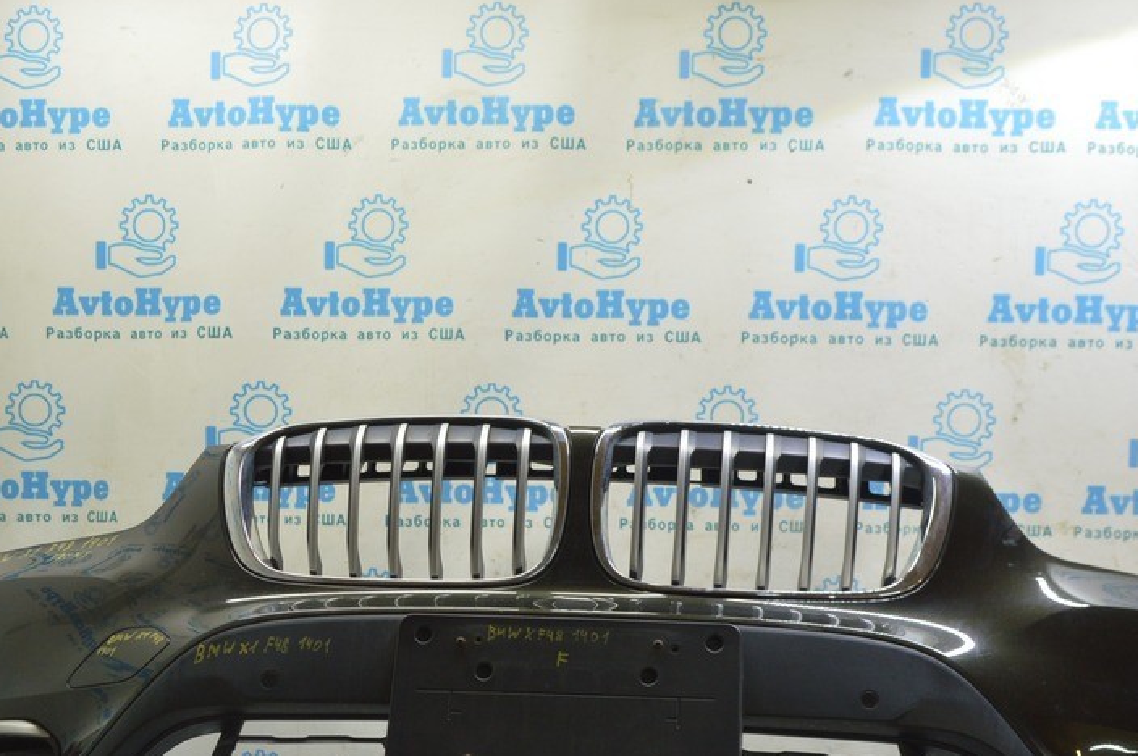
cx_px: 595
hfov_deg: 41.1
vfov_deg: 27.7
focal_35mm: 48
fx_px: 1516
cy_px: 540
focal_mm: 22
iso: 400
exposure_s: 1/20
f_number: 5.6
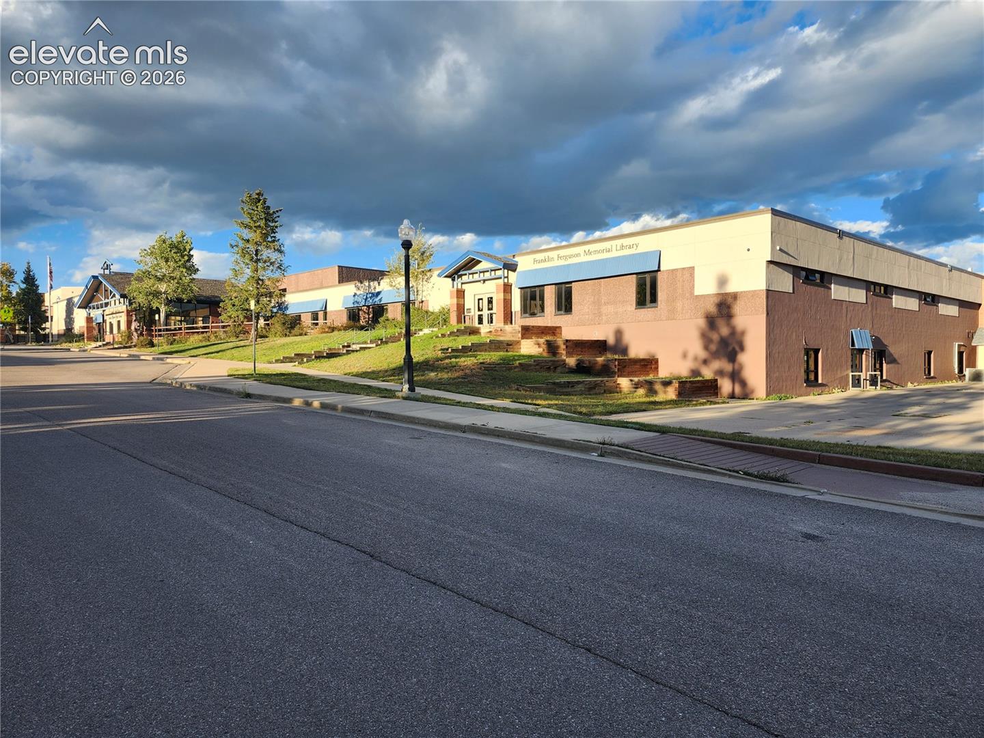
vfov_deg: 58.9
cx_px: 492
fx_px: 654
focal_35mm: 23
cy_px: 369
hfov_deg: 73.9
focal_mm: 5.54
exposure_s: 1/591
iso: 25
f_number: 1.8
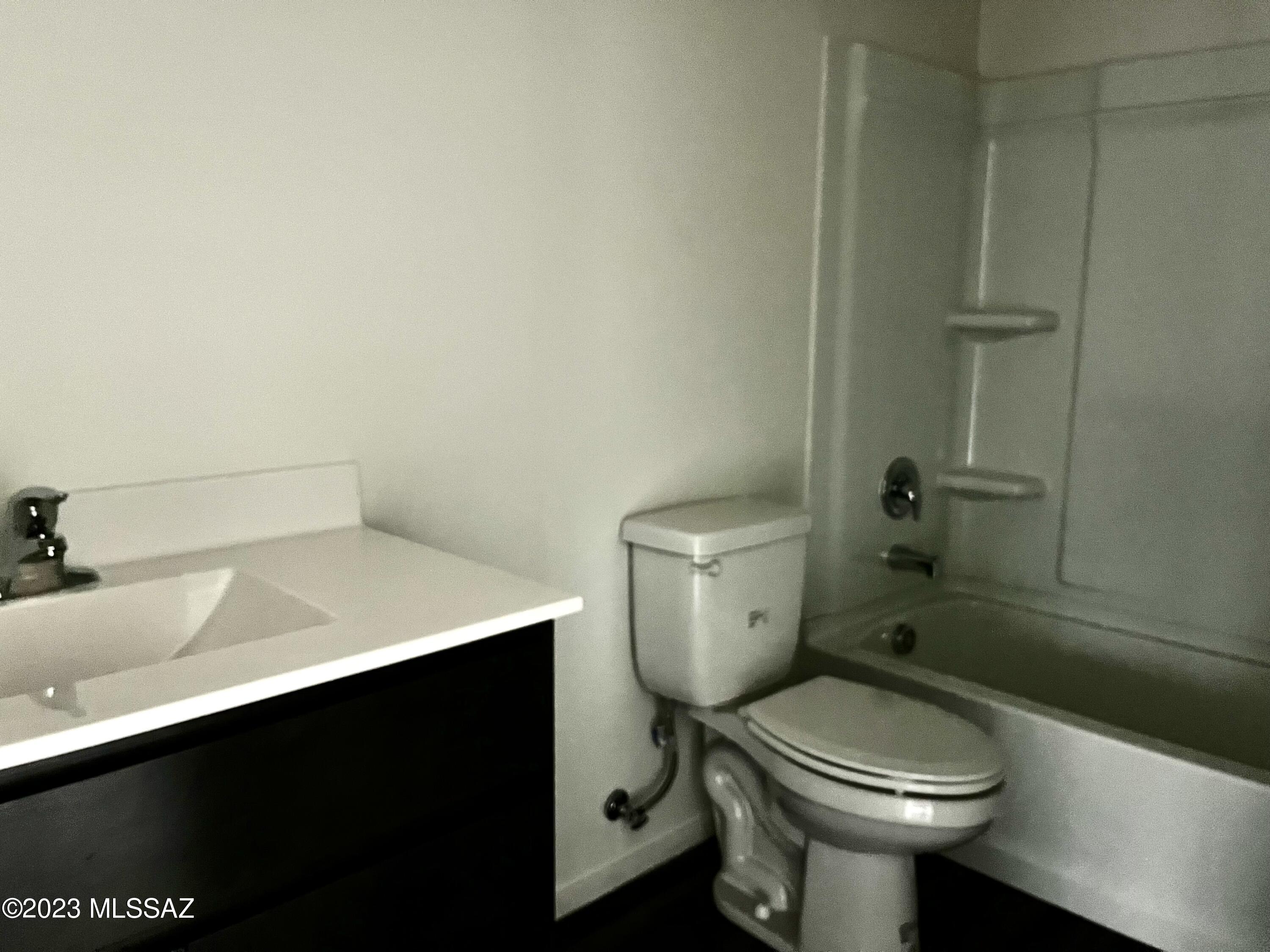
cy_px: 476
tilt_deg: -9.3
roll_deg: -0.7
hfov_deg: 67.3
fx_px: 954
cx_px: 635
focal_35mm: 26
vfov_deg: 53.1
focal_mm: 5.1
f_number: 1.6
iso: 1000
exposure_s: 1/30
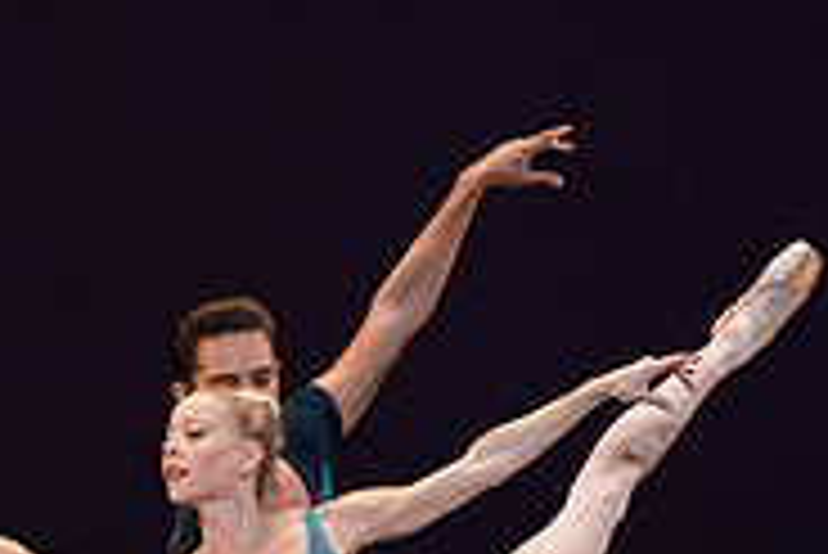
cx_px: 135
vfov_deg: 1.3
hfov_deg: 1.9
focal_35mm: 1057
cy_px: 570
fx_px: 24329
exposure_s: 1/400
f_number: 8
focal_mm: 336
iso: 5000
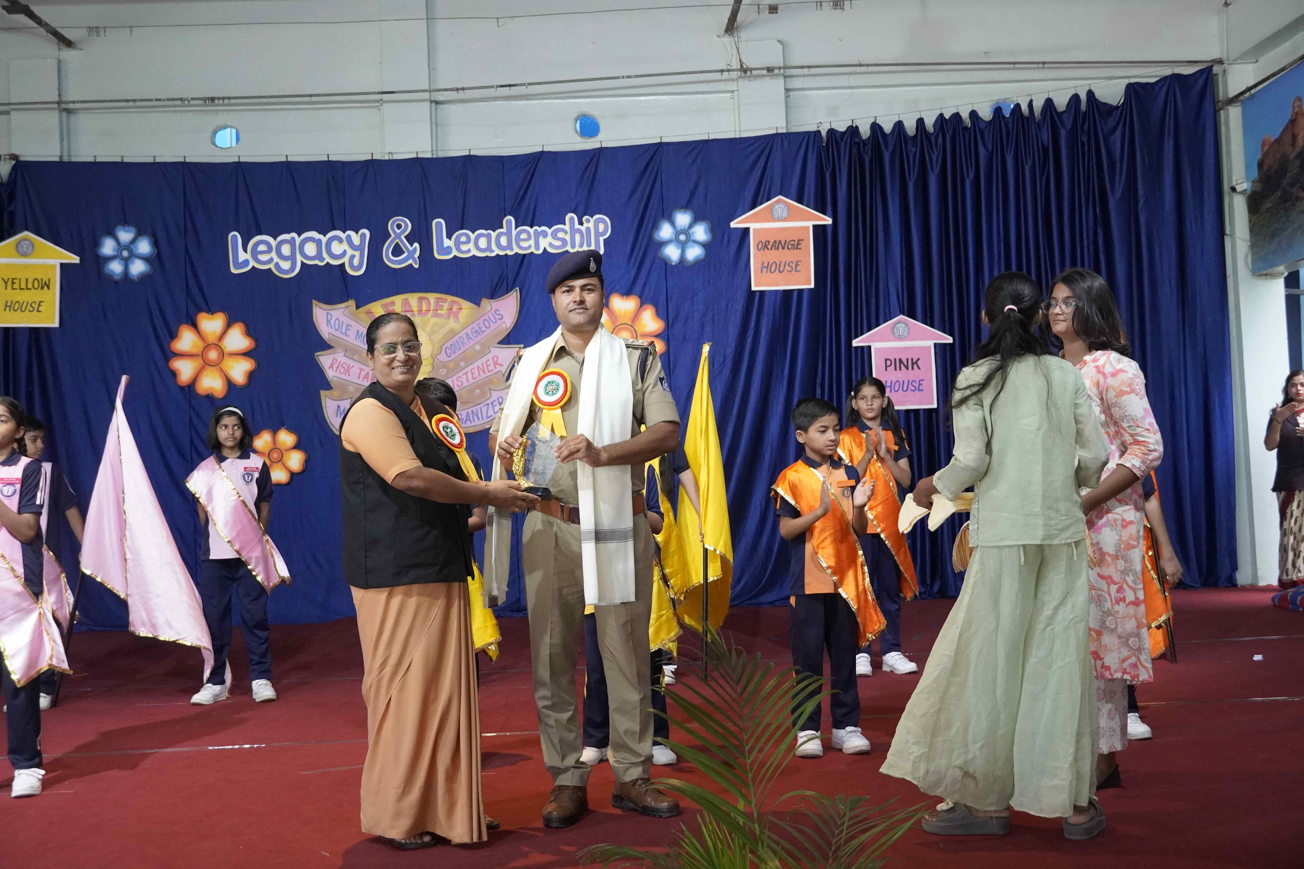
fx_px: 1576
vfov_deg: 30.8
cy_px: 434
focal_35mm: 44
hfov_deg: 45.0
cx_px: 652
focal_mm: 29
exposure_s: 1/160
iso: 2500
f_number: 4.5
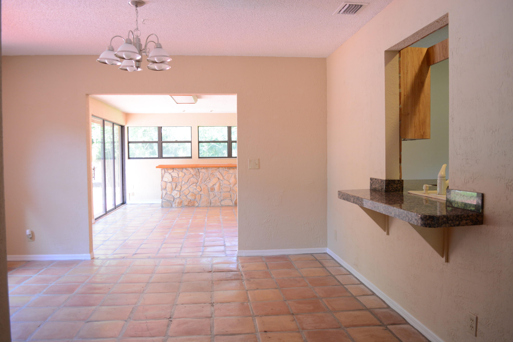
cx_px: 256
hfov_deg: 67.4
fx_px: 385
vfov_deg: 47.9
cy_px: 171
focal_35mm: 27
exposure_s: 1/60
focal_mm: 18
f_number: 4
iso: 500
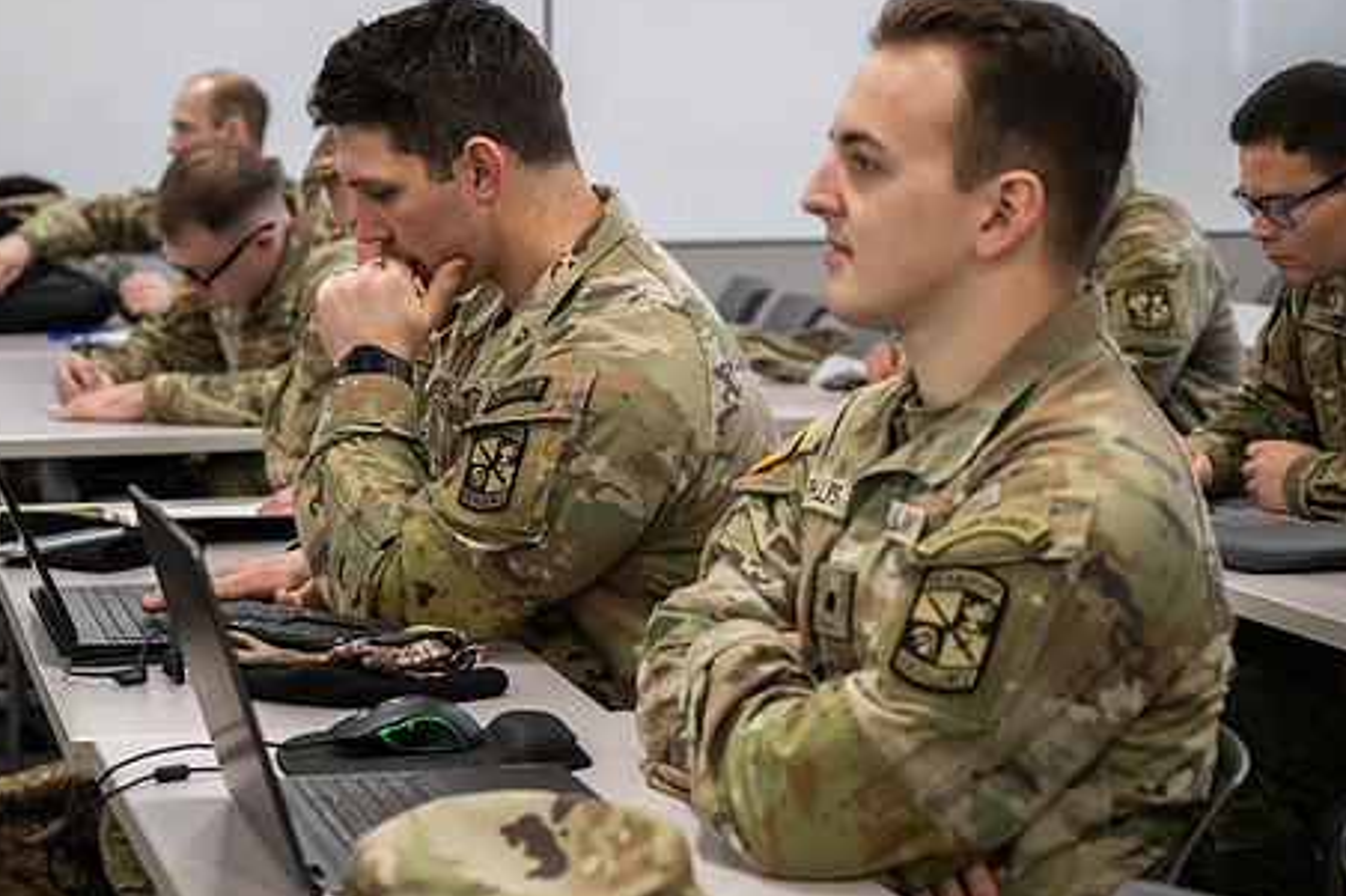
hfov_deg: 23.1
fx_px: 3289
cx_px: 578
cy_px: 412
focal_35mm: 88
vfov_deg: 15.5
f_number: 4
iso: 2500
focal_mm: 67
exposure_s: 1/400
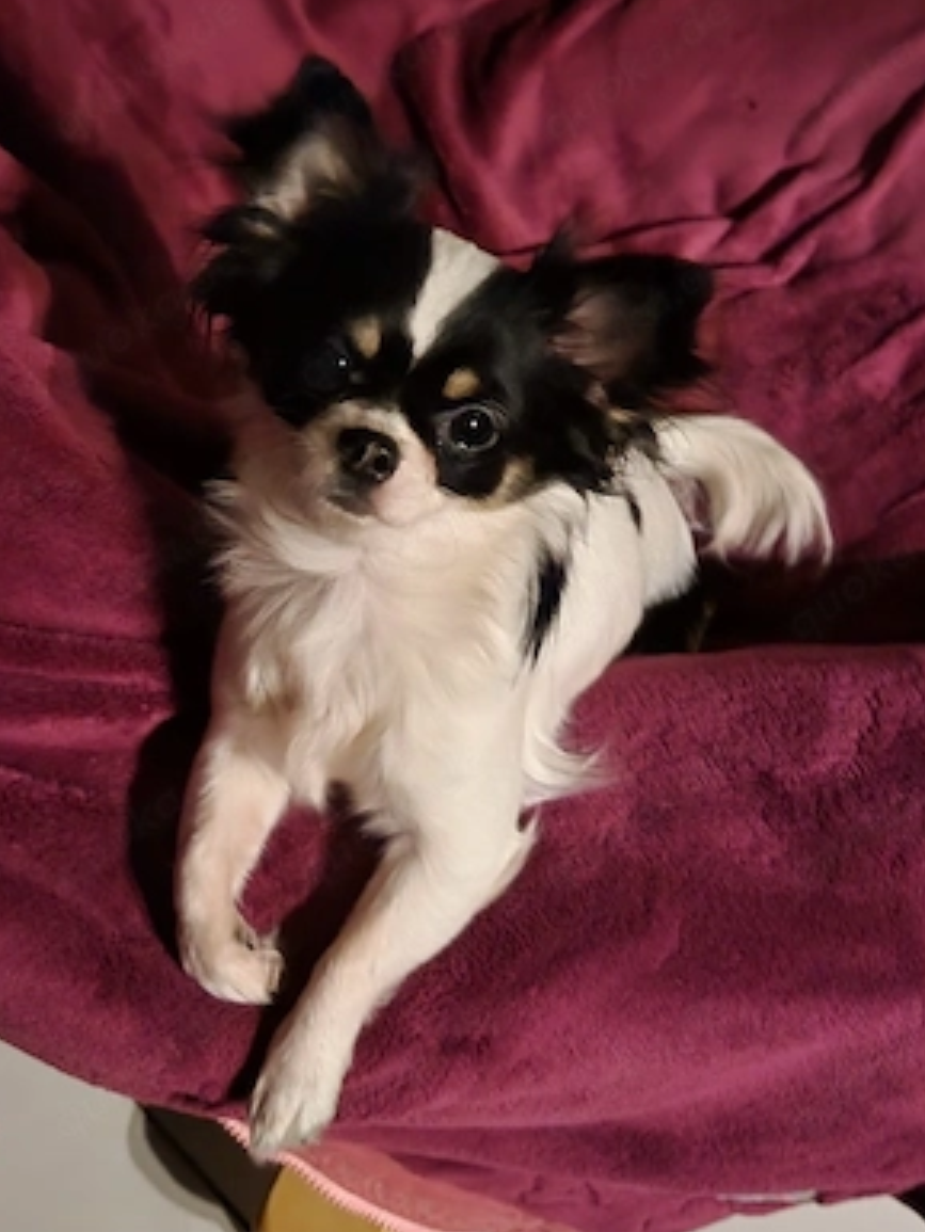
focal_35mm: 27
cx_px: 461
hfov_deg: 51.4
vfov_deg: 65.3
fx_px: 961
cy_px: 602
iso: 500
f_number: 1.8
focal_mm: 4.25
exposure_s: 1/4
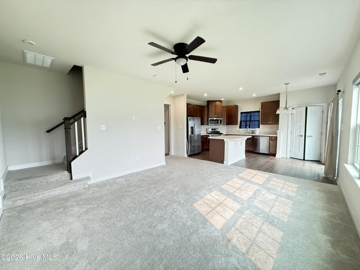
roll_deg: +0.6
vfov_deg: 85.7
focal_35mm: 14
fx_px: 146
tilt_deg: -2.7
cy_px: 135
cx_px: 180
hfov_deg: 102.0
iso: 500
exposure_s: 1/120
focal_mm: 2.22
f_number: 2.2
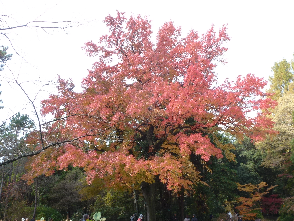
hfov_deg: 55.4
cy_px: 110
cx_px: 147
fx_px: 280
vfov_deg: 42.9
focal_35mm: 33
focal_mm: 5.9
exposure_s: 1/160
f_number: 4
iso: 100
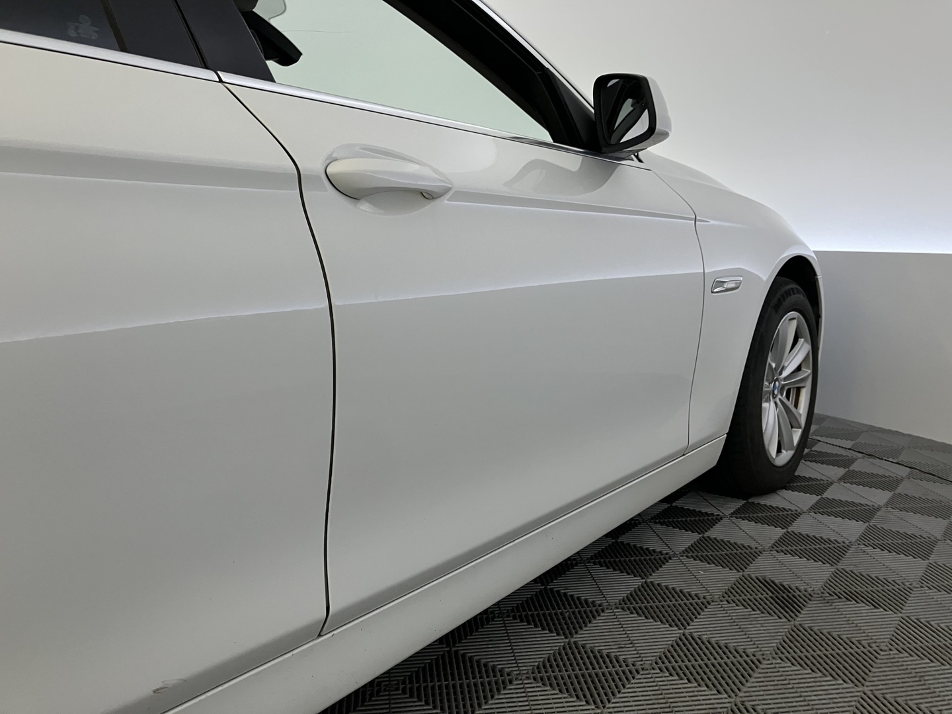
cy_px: 357
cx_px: 476
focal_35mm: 28
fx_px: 770
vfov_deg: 49.7
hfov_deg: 63.4
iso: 125
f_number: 1.8
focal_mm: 3.99
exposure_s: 1/50
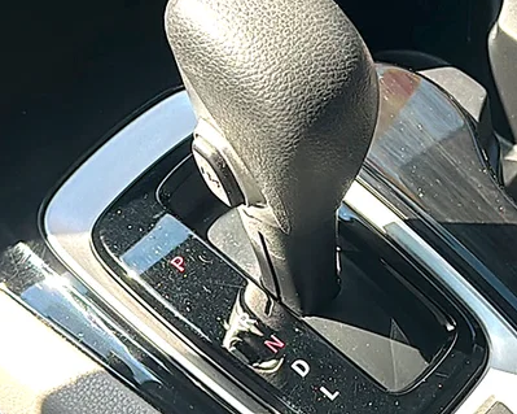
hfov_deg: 22.5
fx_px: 1285
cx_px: 402
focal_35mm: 84
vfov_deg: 18.3
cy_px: 185
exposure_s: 1/401
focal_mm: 6.86
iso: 80
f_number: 1.78
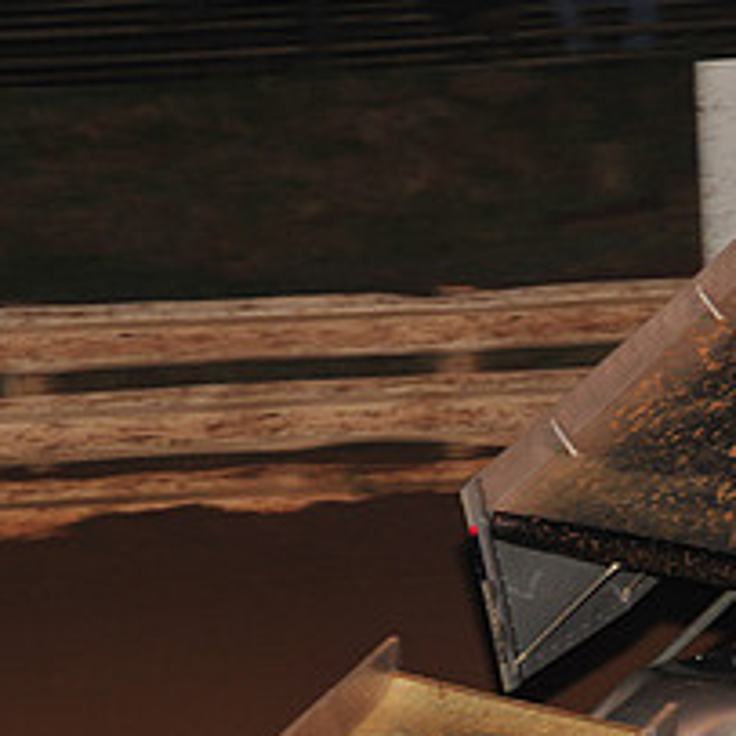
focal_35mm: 327
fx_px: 7866
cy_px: 526
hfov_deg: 5.3
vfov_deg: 5.4
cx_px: 816
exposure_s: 1/320
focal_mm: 135
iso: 1000
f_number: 7.1
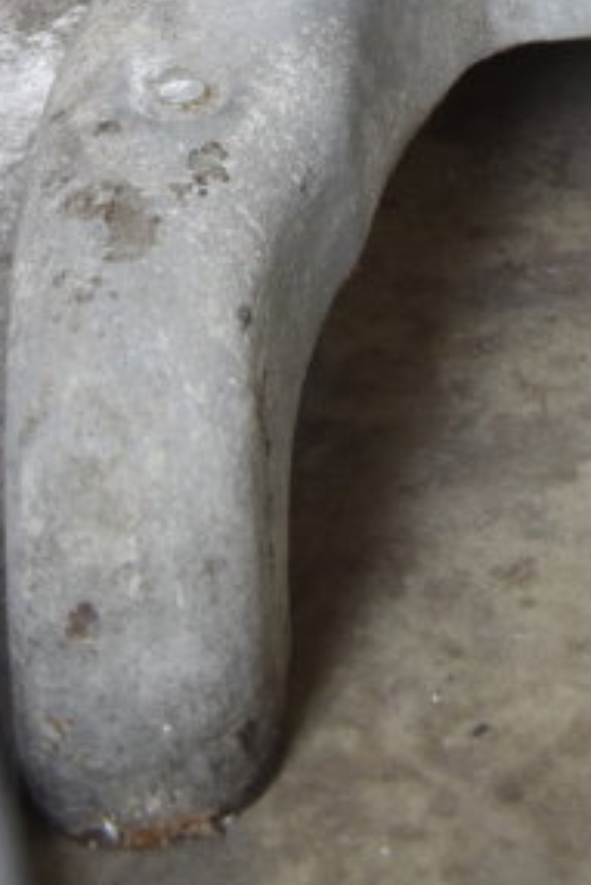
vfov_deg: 18.7
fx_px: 2361
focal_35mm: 96
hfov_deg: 13.8
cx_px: 749
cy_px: -450
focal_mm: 20
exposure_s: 1/30
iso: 320
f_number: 3.5
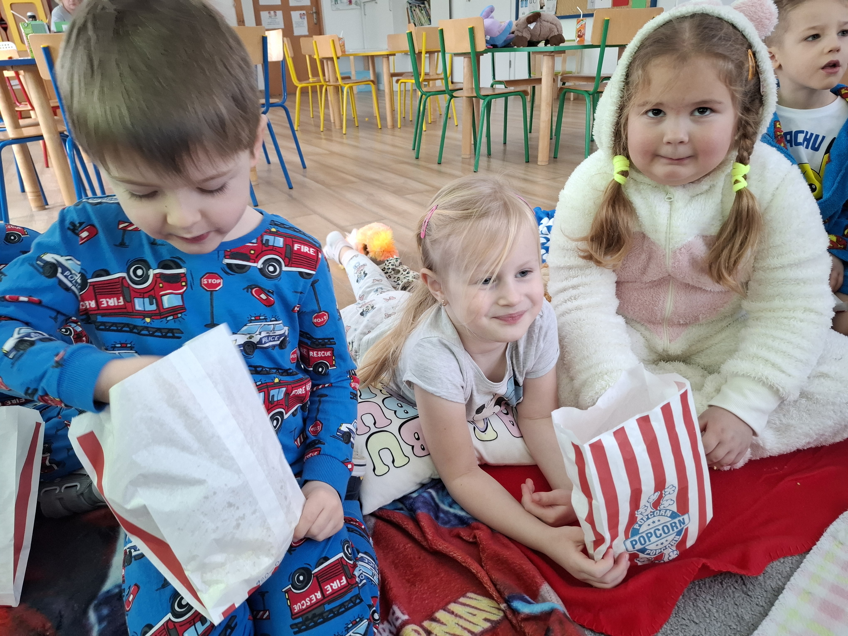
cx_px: 424
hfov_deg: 73.9
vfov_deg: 58.9
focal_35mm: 23
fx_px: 563
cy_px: 318
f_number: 1.8
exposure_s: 1/50
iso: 200
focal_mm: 5.54
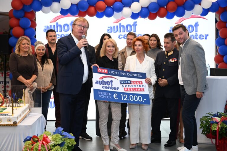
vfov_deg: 29.2
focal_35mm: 46
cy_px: 76
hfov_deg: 42.7
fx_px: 290
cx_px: 114
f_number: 3.5
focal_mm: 46
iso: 640
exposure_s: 1/200
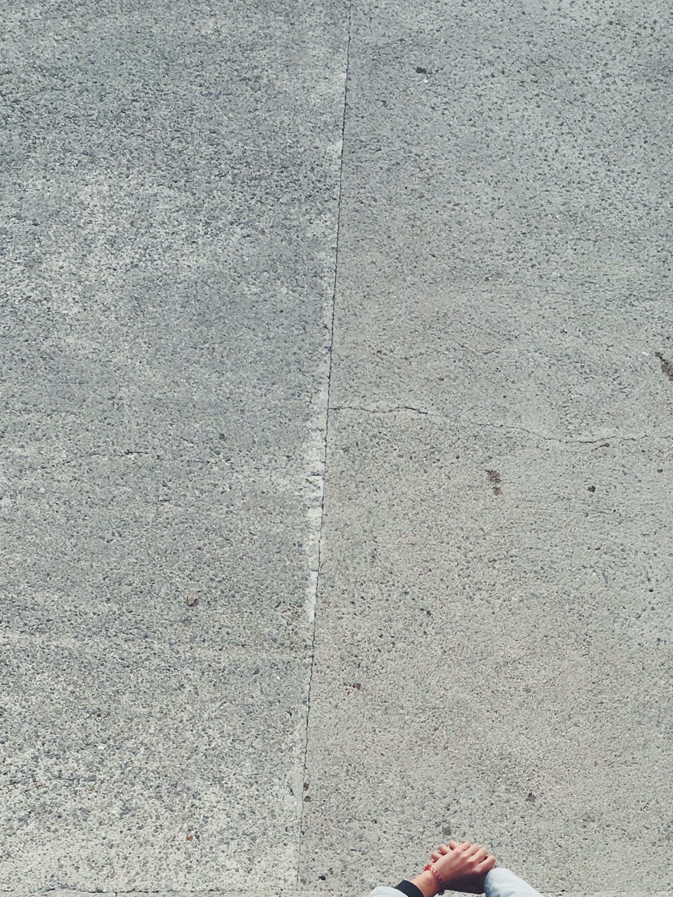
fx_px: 1581
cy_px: 890
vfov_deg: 29.6
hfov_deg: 23.9
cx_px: 438
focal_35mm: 61
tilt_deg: -69.5
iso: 25
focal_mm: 4.15
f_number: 2.2
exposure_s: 1/472
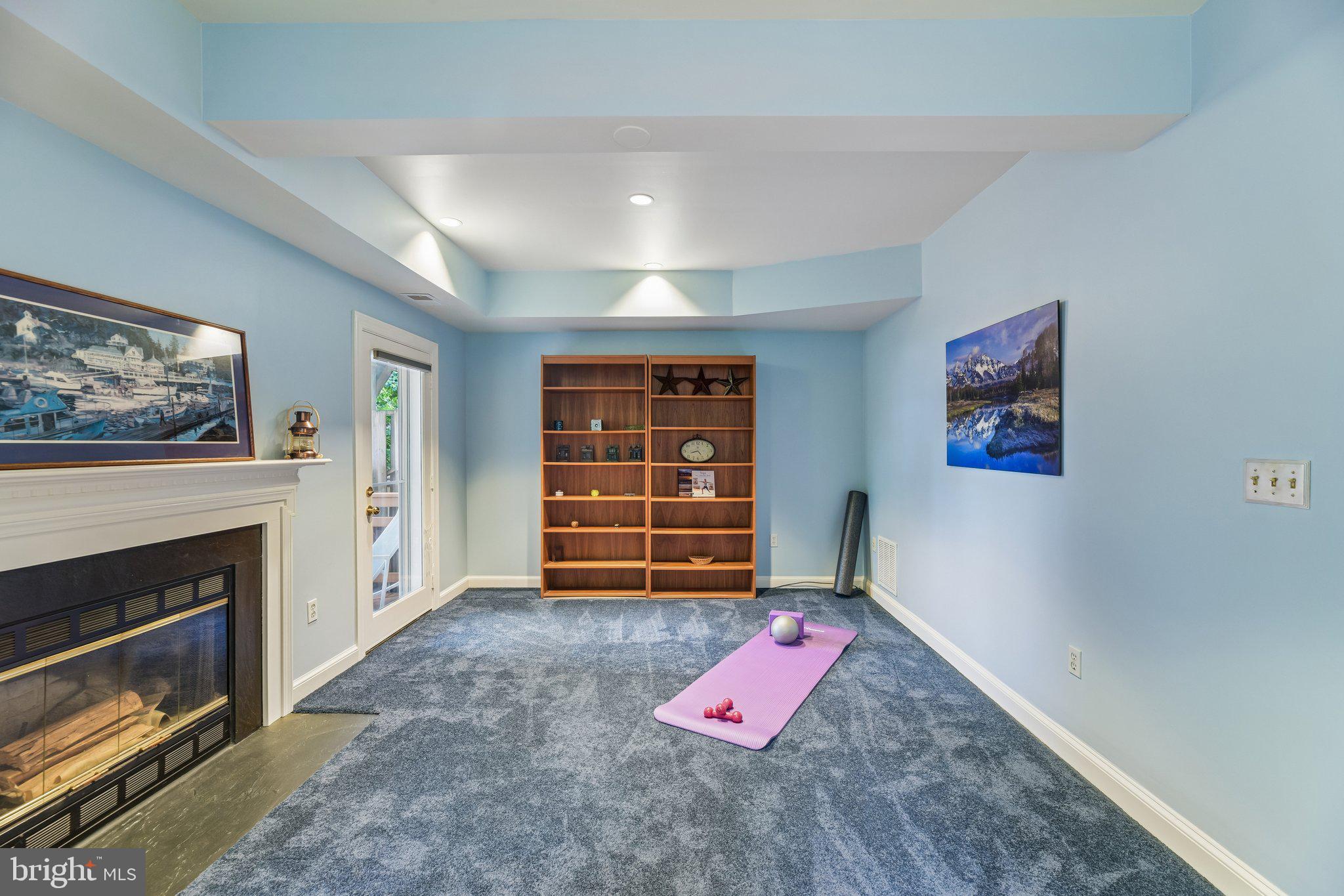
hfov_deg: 104.3
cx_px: 672
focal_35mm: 14
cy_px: 448
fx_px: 523
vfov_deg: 81.2
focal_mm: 14
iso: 400
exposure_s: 1/2.5
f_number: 8
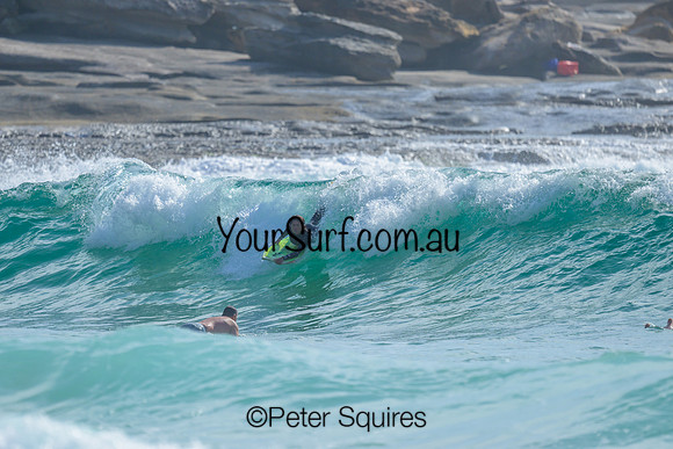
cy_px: 224
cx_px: 336
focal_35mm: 800
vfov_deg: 1.7
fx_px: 14958
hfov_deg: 2.6
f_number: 6.3
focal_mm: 800
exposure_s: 1/2000
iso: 180
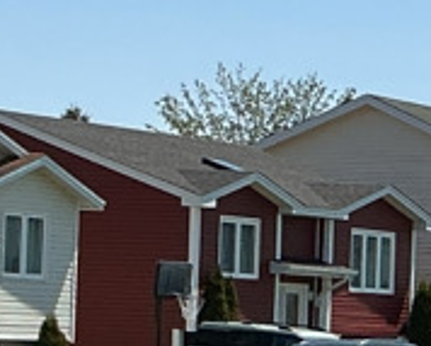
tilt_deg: +0.2
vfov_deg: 7.6
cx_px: 1053
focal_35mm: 203
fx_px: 2594
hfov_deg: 8.6
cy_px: 348
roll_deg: -1.9
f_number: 1.8
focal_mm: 3
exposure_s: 1/2227
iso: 25
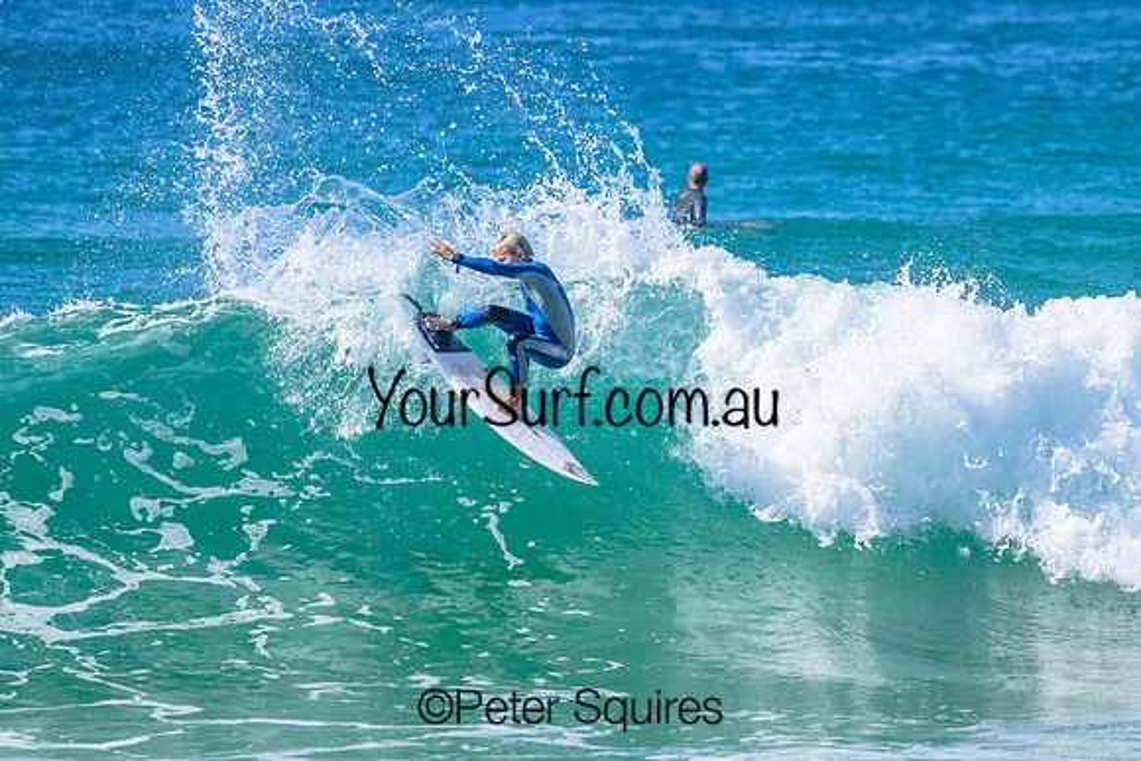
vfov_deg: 3.0
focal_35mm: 460
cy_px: 380
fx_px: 14582
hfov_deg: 4.5
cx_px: 570
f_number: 10
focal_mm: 460
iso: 720
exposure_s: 1/2000
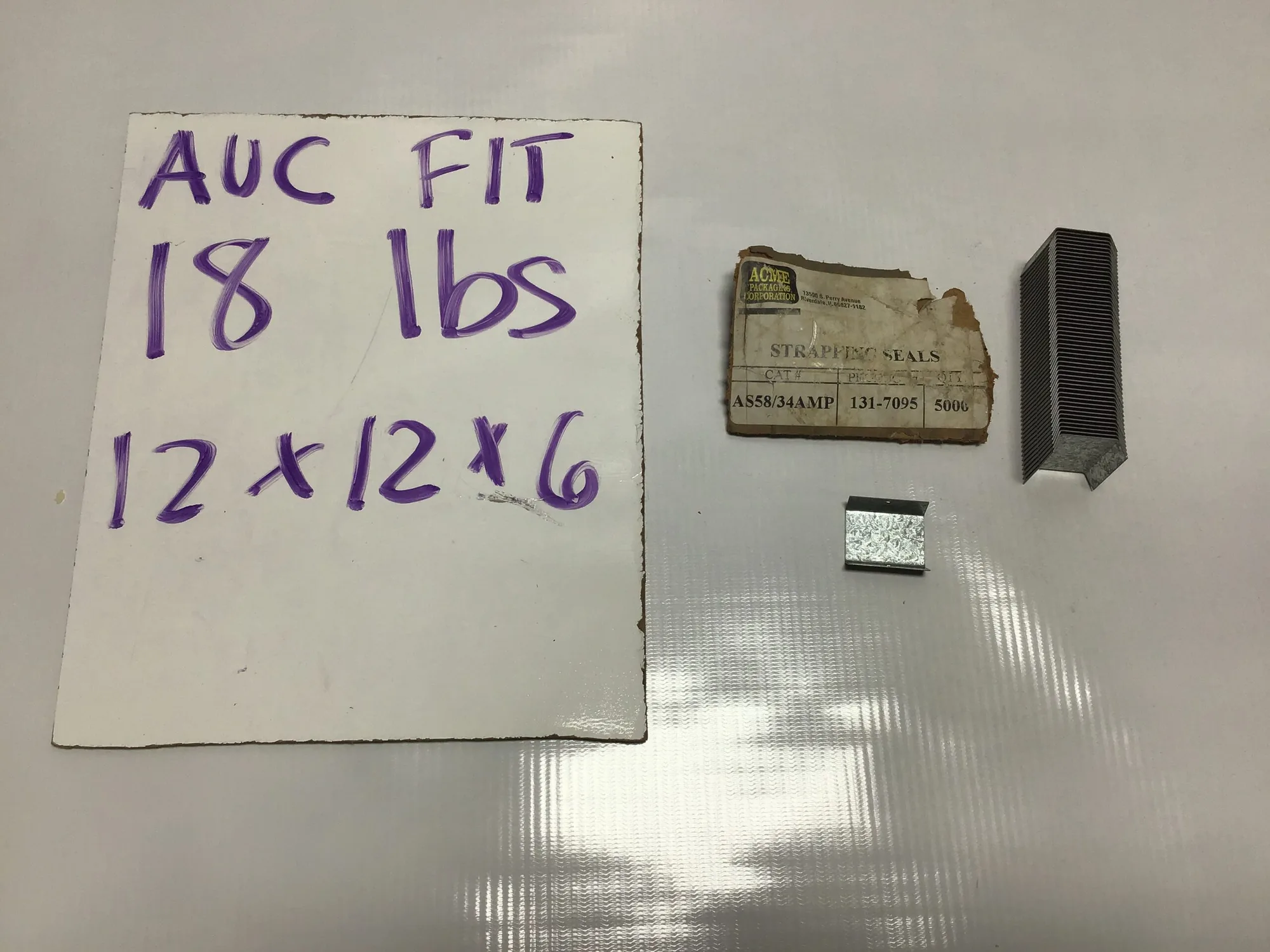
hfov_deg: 58.4
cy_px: 476
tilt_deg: -70.8
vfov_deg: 45.4
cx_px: 635
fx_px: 1137
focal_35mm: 31
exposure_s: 1/388
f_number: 2.4
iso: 25
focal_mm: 3.3
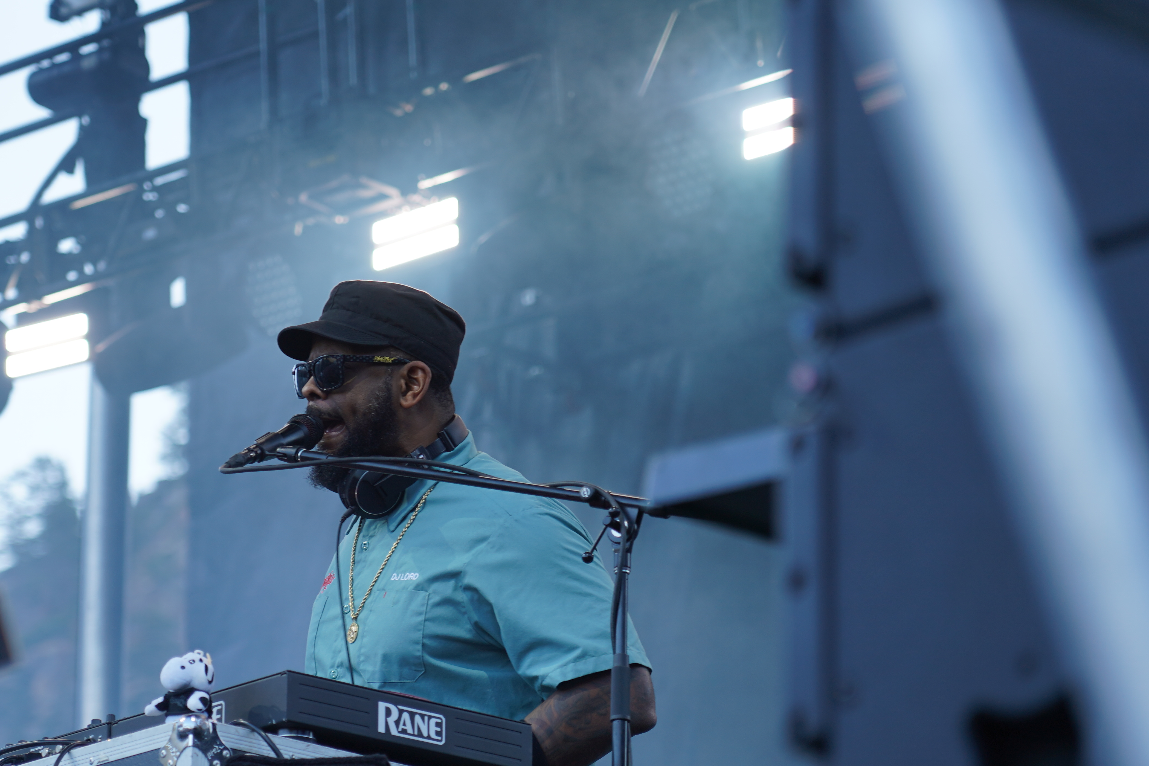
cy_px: 516
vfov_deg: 9.1
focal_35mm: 150
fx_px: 4787
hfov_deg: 13.7
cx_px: 389
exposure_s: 1/125
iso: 125
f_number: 4
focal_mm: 105
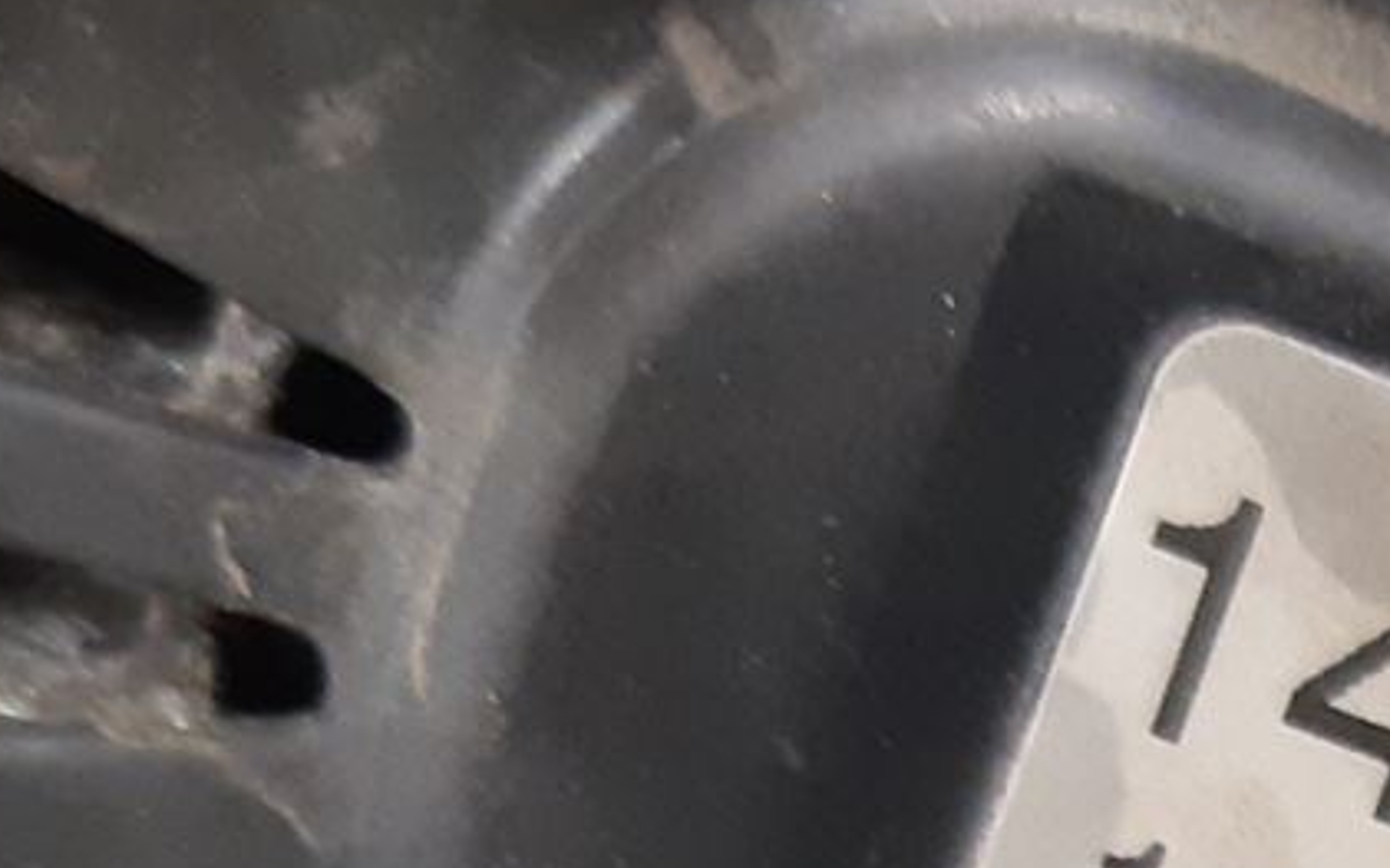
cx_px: 2433
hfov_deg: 14.0
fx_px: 5076
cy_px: 1703
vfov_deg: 9.2
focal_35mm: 134
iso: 250
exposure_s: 1/25
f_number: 1.7
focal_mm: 3.93
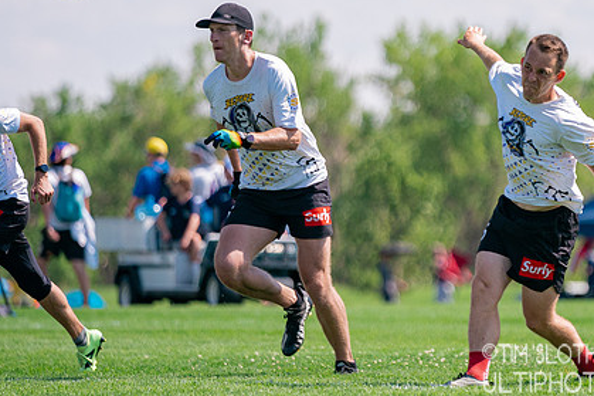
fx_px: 6366
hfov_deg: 5.3
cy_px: 199
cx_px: 507
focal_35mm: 386
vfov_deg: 3.6
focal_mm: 200
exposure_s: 1/8000
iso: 640
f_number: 2.8
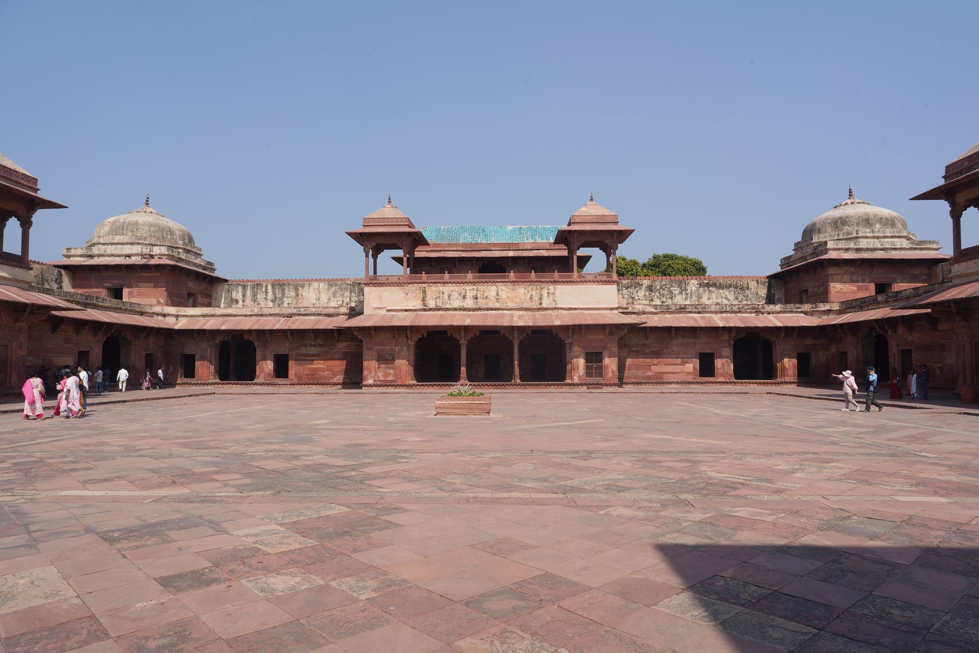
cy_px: 326
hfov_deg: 73.7
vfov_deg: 53.1
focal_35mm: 24
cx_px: 490
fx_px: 653
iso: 100
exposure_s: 1/100
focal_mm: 24
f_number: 18
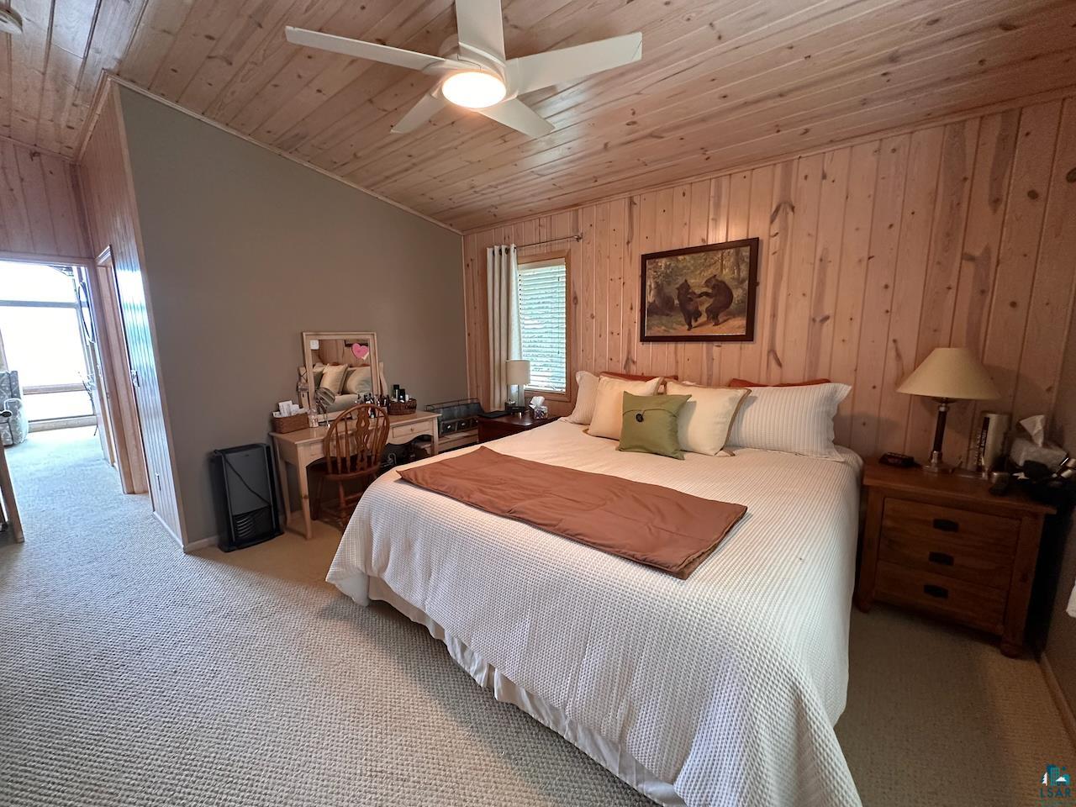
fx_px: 435
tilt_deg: -8.7
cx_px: 538
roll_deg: +0.4
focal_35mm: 14
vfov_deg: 85.7
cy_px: 404
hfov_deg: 102.1
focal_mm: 2.22
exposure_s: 1/60
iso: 400
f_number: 2.2
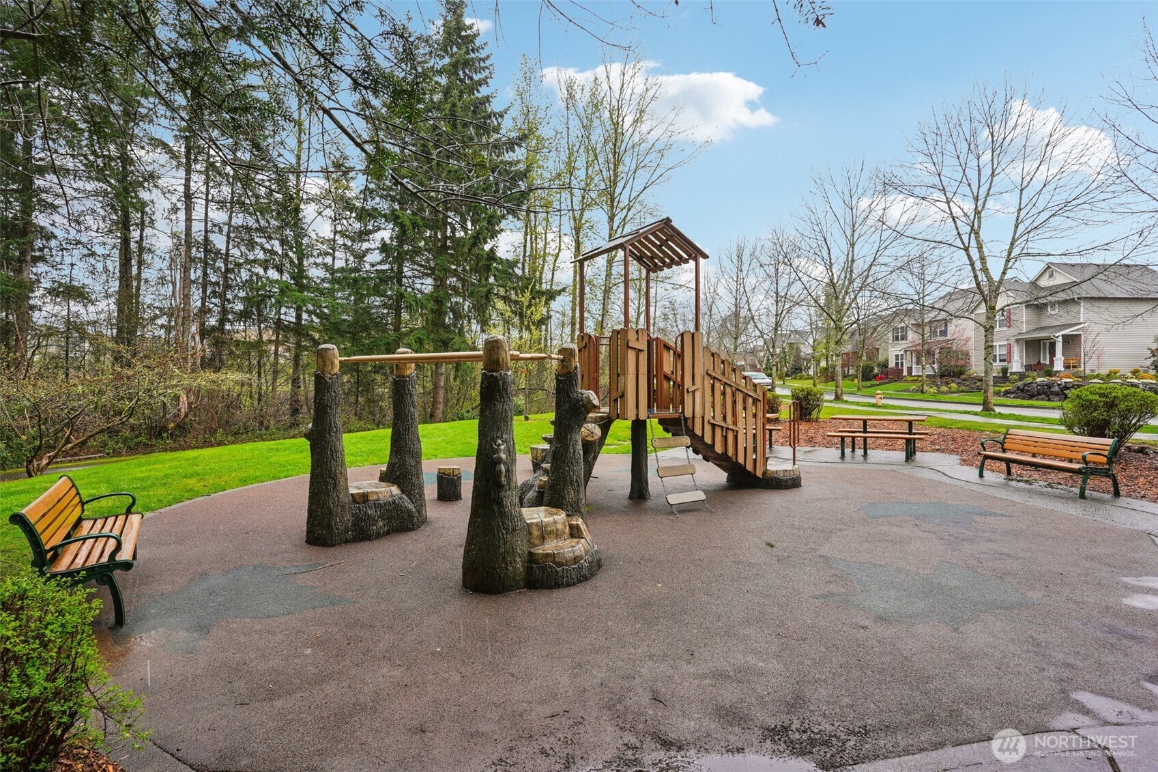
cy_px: 386
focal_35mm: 17
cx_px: 579
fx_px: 547
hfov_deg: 93.3
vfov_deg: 70.4
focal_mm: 17
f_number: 8
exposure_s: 1/90
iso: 400
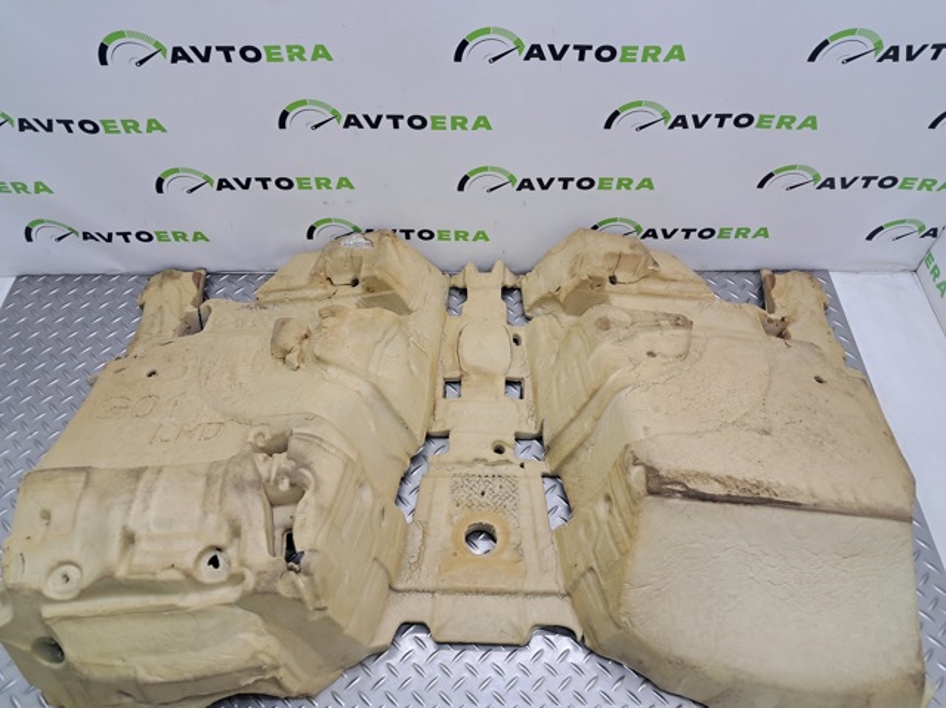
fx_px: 737
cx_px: 473
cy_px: 354
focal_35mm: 27
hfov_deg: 65.4
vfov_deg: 51.3
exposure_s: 1/50
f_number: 1.8
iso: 64
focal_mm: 4
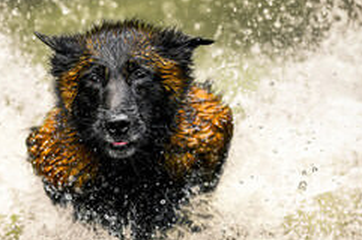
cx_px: 97
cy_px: 163
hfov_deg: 6.1
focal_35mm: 336
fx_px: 3374
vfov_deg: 4.1
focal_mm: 135
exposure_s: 1/3200
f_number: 2
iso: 3200
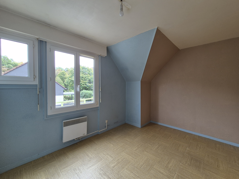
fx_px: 90
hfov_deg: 106.2
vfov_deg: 89.9
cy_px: 90
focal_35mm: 13
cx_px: 120
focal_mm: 2.2
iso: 64
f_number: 2.2
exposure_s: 1/100
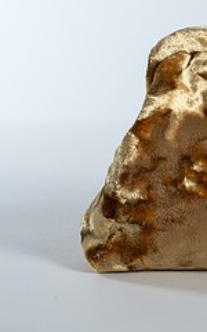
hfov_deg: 10.3
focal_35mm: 123
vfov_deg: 16.9
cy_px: 122
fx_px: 1110
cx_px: 316
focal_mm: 50
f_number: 8
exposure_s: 1/200
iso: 200
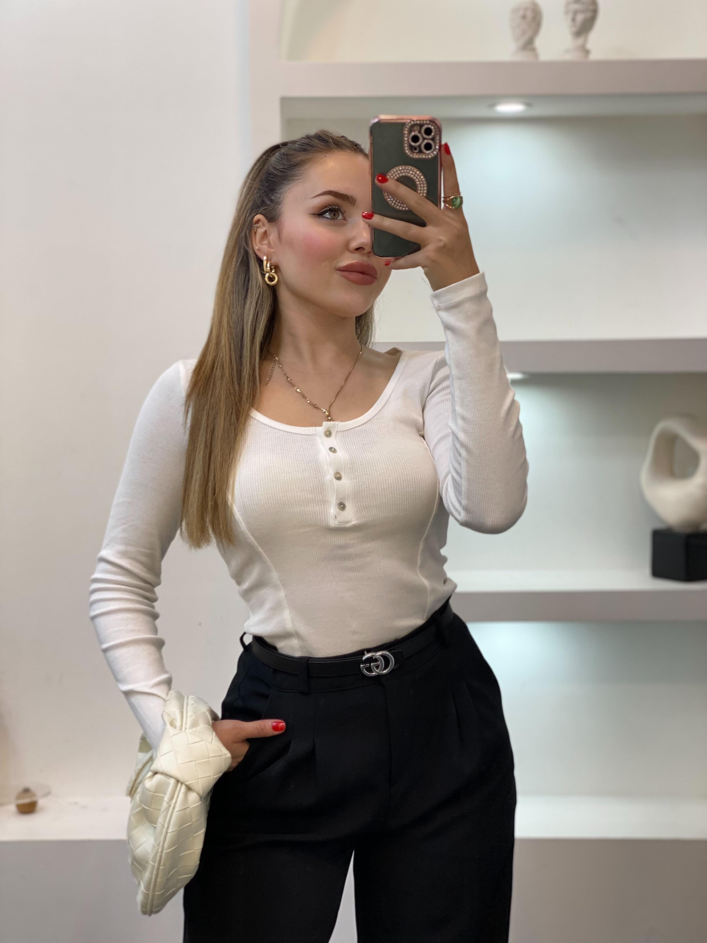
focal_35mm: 52
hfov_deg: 28.0
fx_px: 1416
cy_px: 472
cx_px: 354
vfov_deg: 36.8
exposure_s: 1/100
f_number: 2
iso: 80
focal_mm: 6
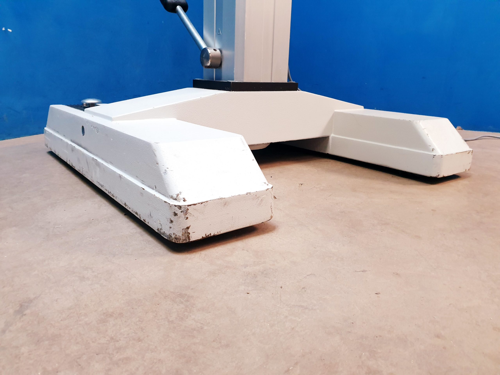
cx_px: 250
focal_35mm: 26
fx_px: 376
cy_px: 188
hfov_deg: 67.3
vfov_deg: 53.1
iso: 250
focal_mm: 4.3
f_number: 2.4
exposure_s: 1/50
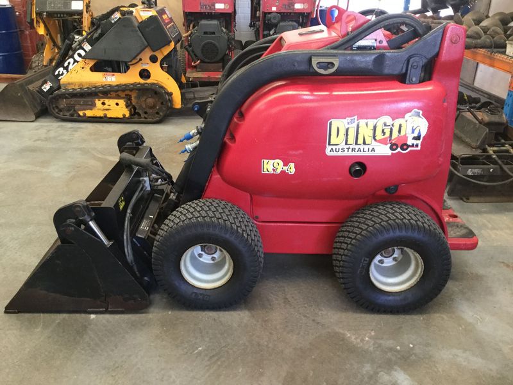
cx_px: 256
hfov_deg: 58.4
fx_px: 459
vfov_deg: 45.4
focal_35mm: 31
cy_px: 192
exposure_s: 1/33
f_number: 2.4
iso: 200
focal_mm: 3.3
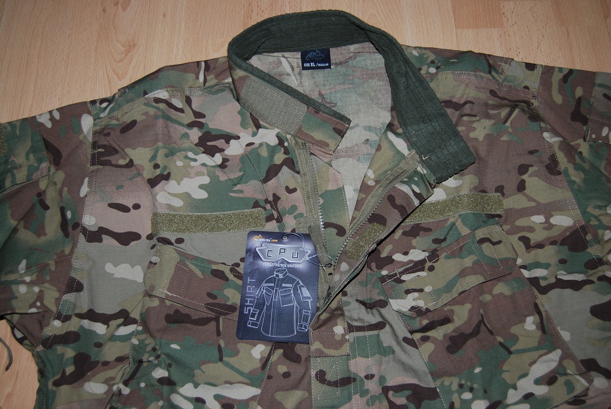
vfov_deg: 37.0
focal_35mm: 36
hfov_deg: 53.1
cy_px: 204
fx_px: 612
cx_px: 306
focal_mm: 24
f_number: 4
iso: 200
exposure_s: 1/60
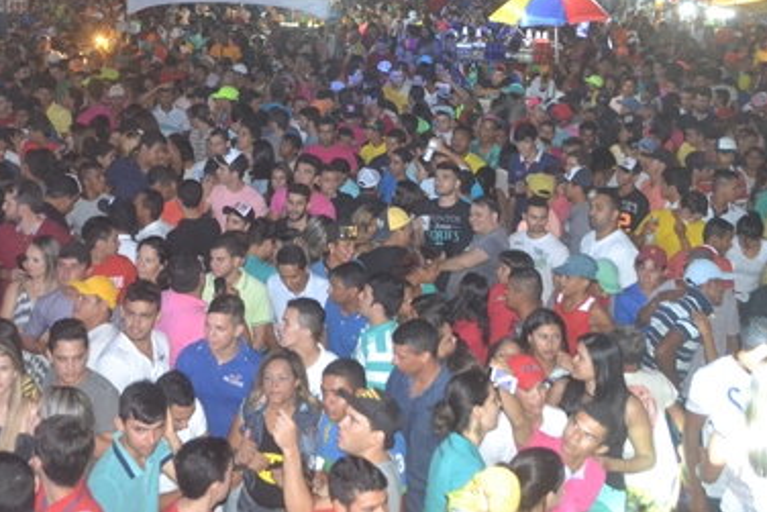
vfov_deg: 28.9
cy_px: 132
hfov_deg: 42.6
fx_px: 980
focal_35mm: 46
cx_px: 324
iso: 2500
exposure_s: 1/60
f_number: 3.5
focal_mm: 18
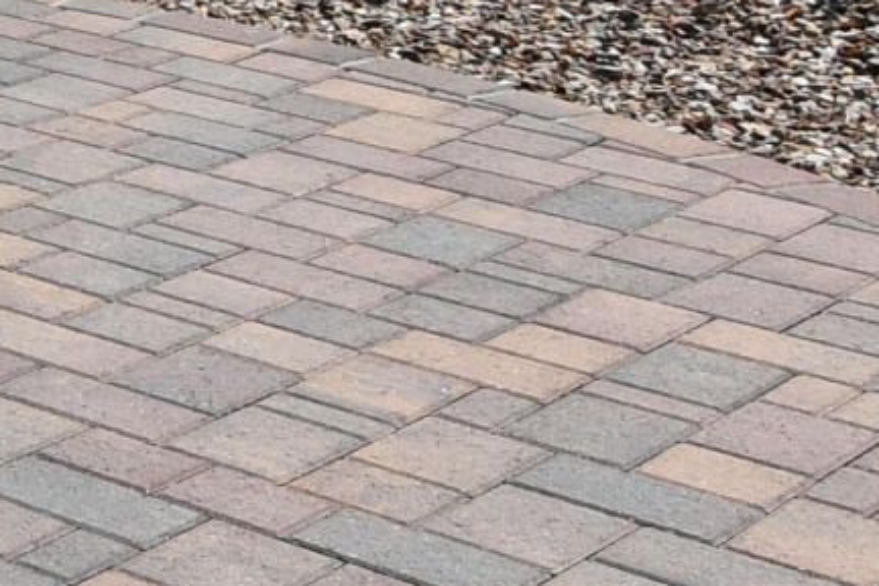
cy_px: -718
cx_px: -1327
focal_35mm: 111
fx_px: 2710
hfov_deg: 13.1
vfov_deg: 10.9
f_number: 13
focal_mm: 11
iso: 100
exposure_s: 1/250
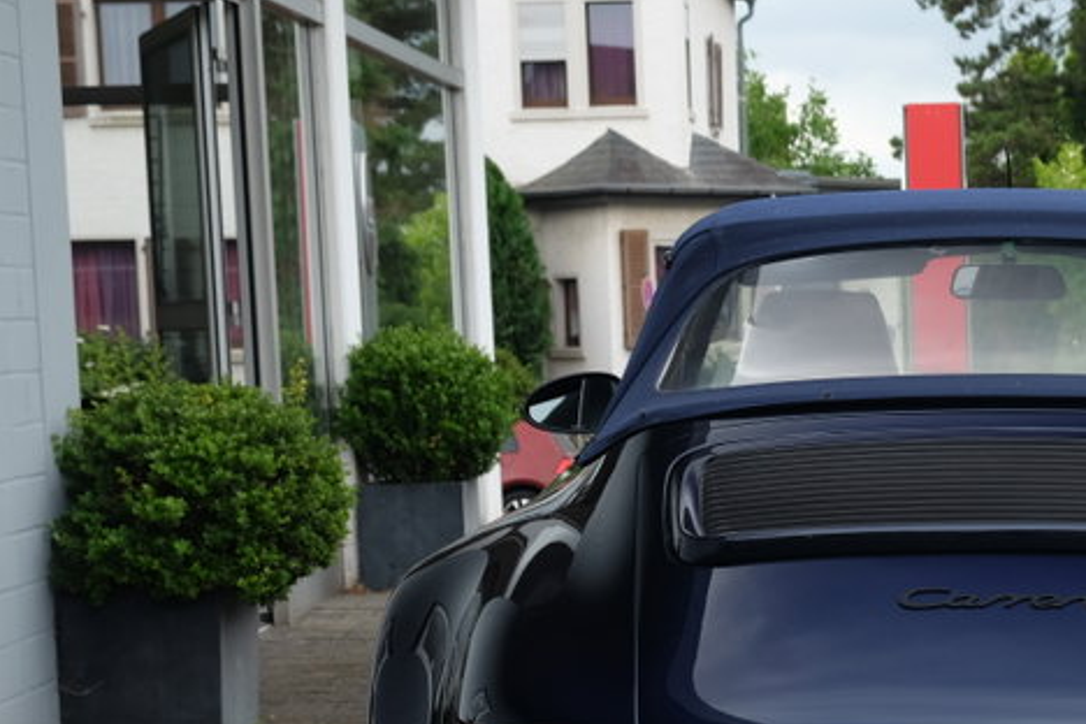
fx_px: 2835
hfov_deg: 21.1
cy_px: 579
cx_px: 1016
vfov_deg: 14.5
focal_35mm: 94
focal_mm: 28.9
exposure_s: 1/150
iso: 200
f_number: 5
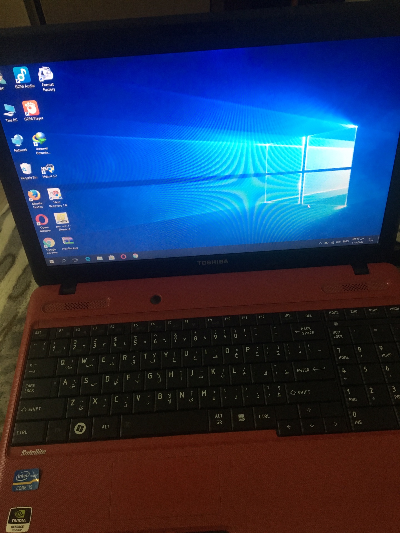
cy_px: 266
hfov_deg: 48.2
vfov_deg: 61.7
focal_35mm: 29
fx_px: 447
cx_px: 200
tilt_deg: -54.3
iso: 125
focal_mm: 4.15
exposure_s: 1/30
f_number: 2.2
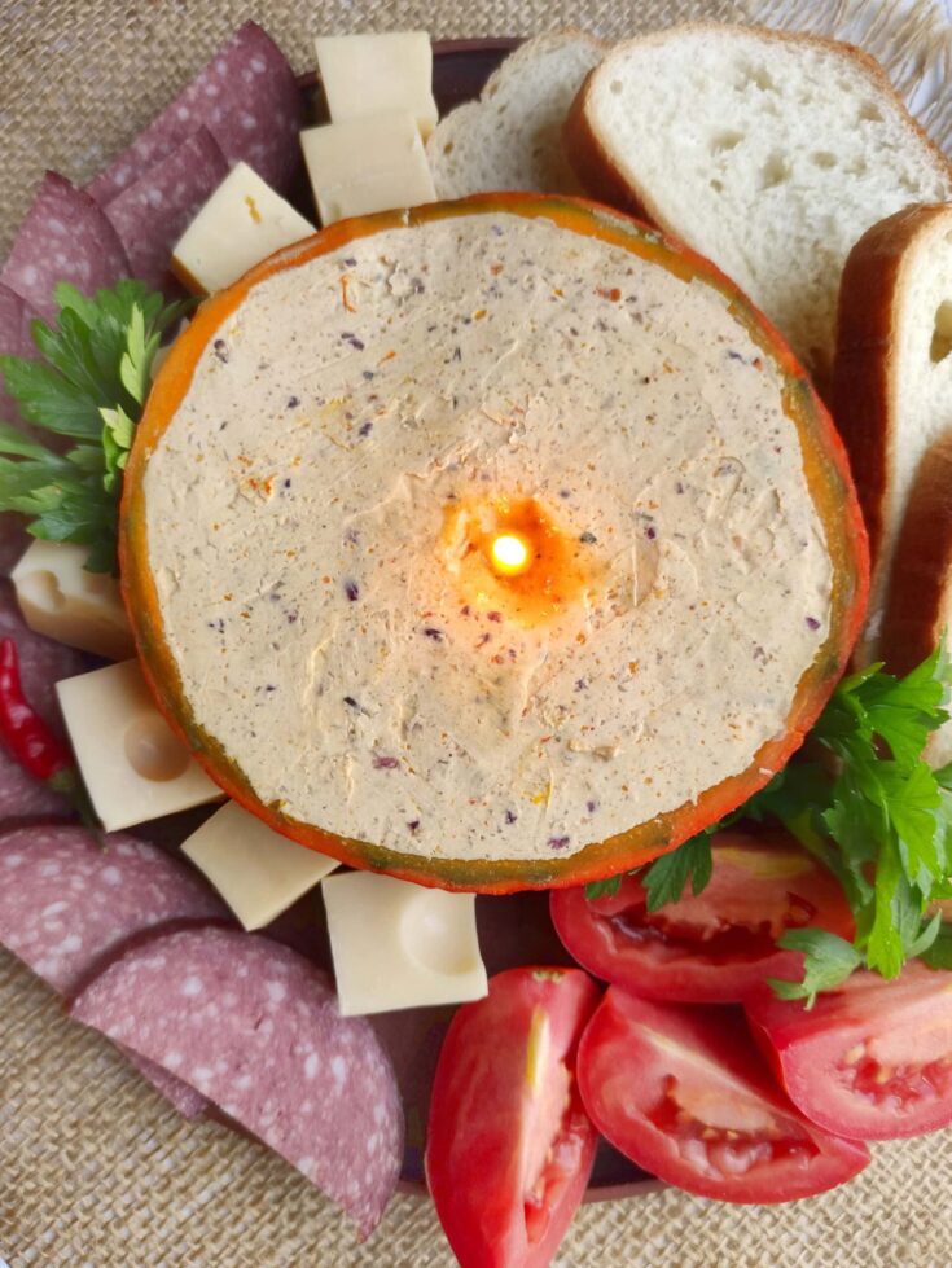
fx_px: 916
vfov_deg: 69.4
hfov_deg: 54.9
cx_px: 476
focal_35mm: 25
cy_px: 634
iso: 114
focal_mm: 5.4
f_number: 1.9
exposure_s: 1/100
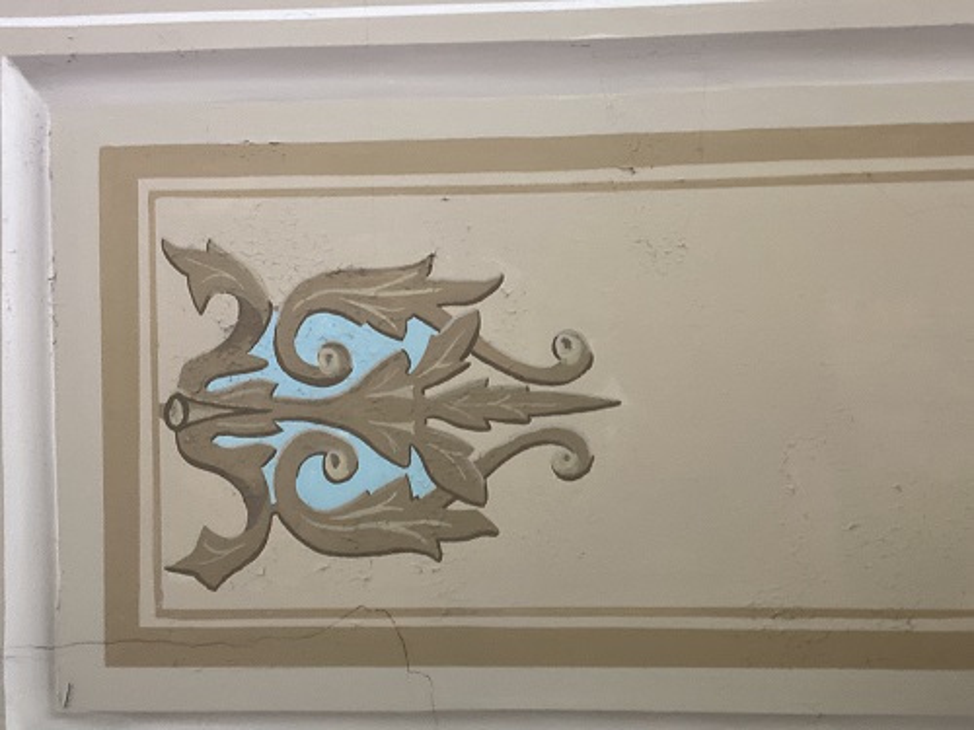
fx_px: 844
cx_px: 487
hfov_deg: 60.0
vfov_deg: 46.8
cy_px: 365
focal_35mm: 30
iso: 250
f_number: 2.2
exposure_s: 1/40
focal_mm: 2.71
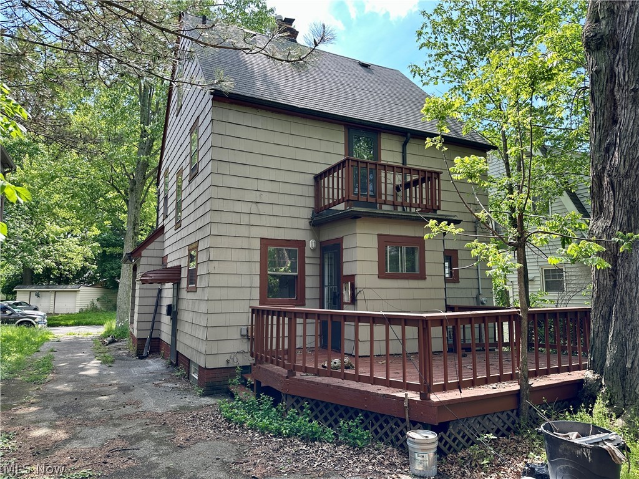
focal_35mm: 24
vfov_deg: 56.8
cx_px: 320
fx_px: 443
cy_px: 240
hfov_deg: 71.6
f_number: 1.78
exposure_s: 1/690
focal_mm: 6.86
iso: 80
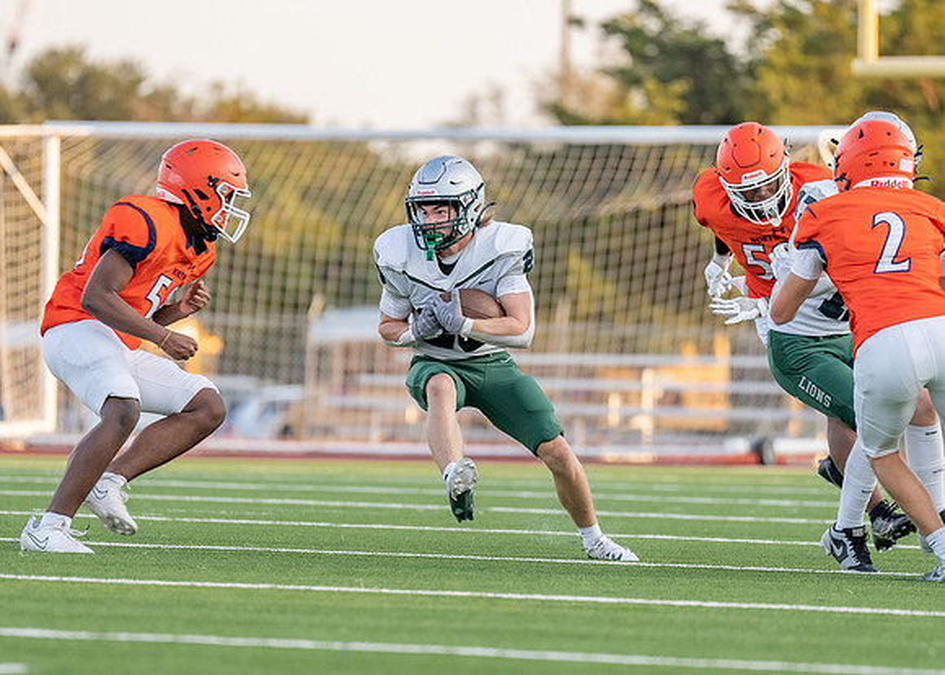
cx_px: 498
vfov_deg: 4.1
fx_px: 9324
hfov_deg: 5.8
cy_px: 374
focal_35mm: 347
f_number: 2.8
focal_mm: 200
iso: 250
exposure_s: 1/1250
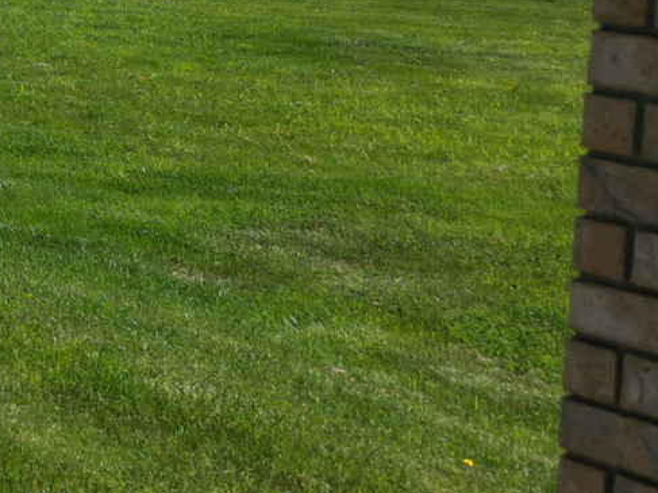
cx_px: -54
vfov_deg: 14.6
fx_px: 1919
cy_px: 220
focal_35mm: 101
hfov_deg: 18.7
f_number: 1.7
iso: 110
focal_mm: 6.72
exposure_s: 1/3200
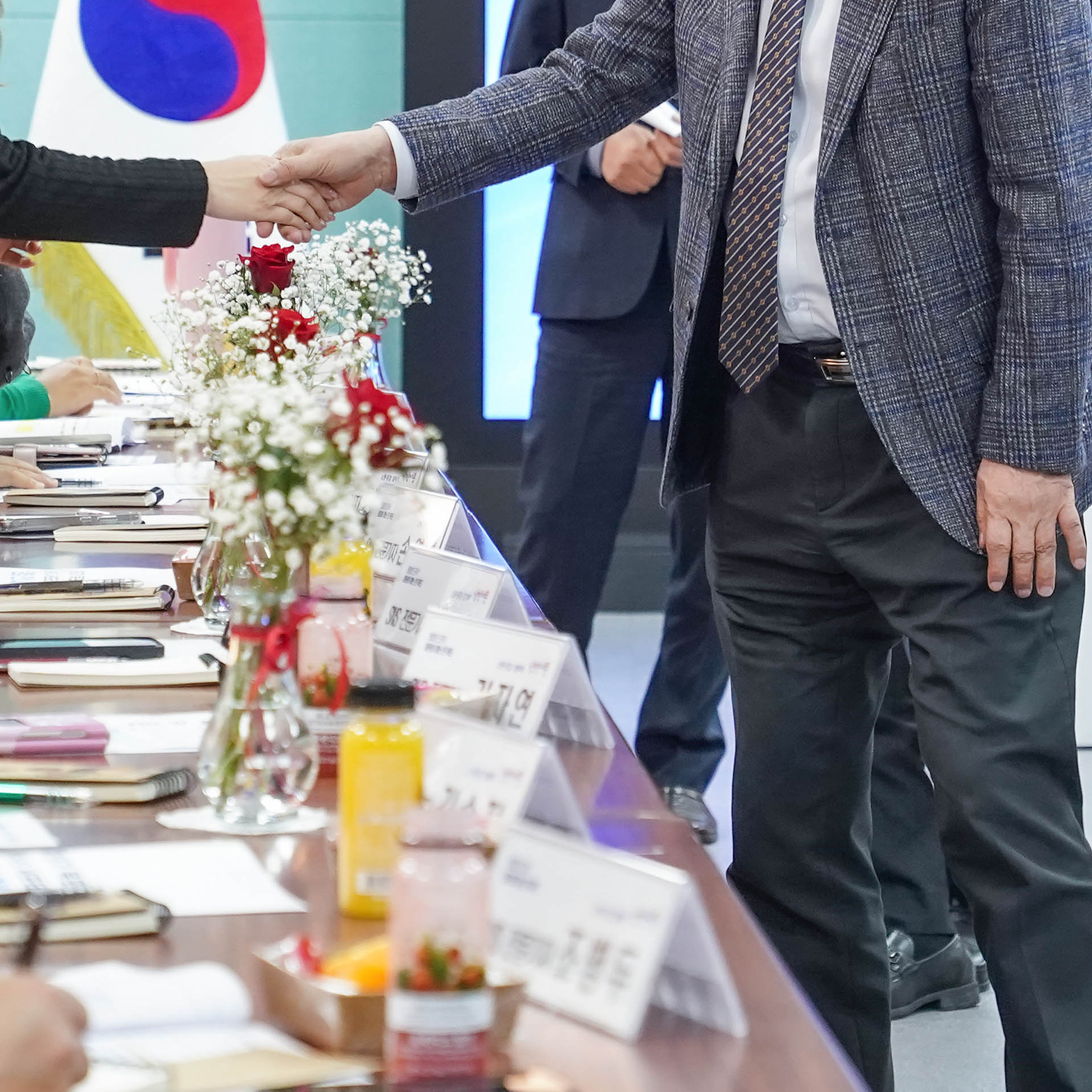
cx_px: 606
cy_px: 274
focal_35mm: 183
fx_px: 6531
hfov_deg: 9.6
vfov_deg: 9.5
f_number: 4
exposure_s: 1/160
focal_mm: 70
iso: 2000
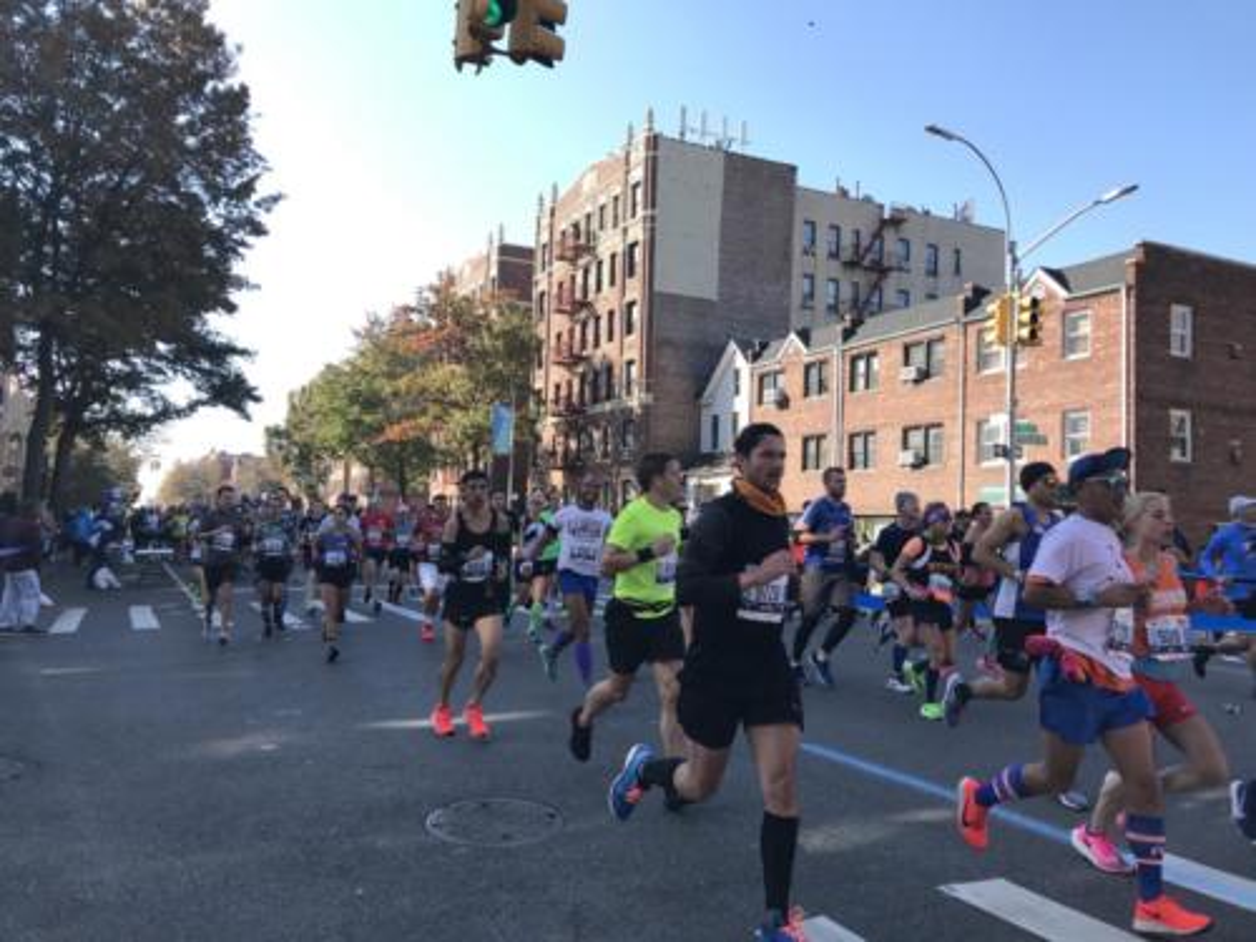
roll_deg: -0.7
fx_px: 1016
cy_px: 471
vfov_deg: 49.7
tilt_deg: +4.7
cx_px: 628
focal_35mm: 28
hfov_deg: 63.4
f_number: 1.8
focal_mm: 3.99
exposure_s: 1/699
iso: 20
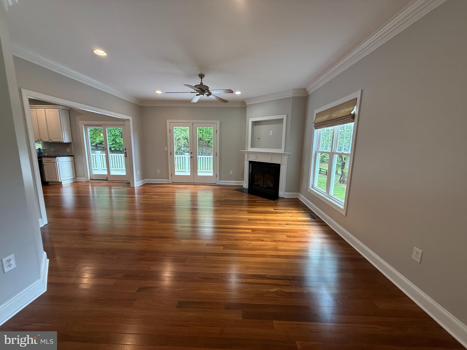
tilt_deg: -8.5
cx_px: 234
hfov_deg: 102.1
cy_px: 175
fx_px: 189
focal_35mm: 14
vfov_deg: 85.7
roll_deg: -1.2
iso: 160
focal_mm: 2.22
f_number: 2.2
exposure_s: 1/120
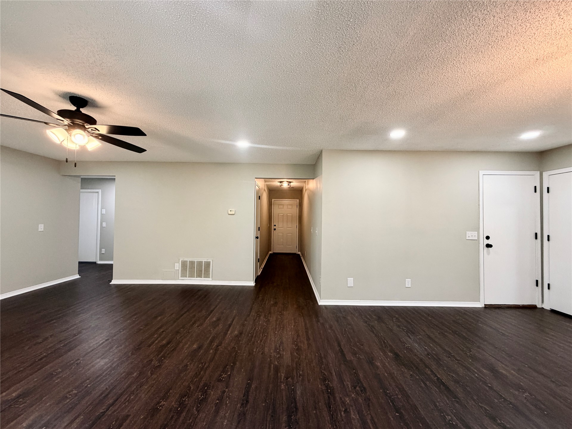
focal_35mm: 14
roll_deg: -0.3
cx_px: 286
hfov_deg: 102.1
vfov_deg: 85.7
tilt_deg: +1.5
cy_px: 214
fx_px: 231
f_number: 2.2
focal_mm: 2.22
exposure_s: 1/60
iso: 200
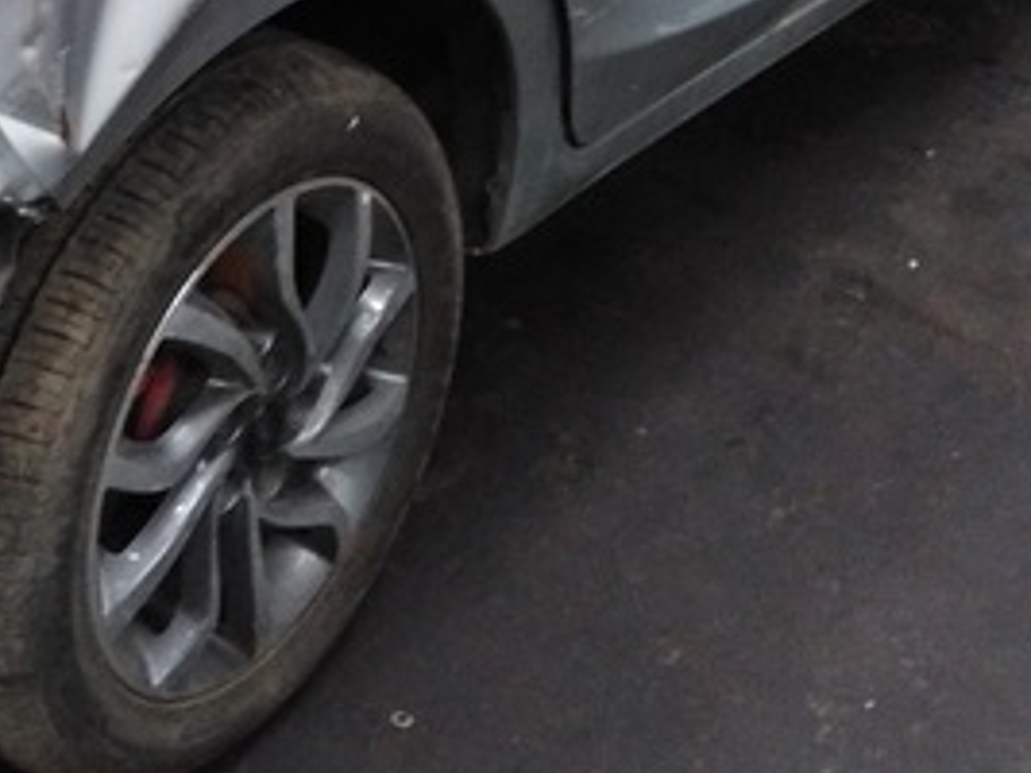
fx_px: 2114
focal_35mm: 71
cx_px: 50
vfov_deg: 19.3
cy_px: -189
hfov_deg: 26.3
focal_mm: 3.46
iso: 424
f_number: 2.2
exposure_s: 1/24
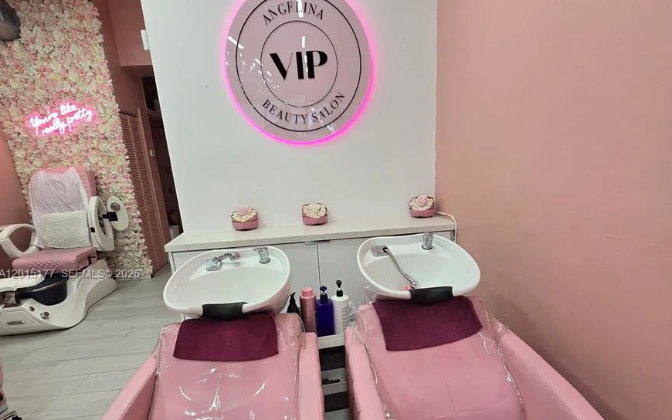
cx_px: 344
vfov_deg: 61.0
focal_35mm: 19
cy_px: 275
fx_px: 348
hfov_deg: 88.0
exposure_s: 1/120
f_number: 2.2
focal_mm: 2.2
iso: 80
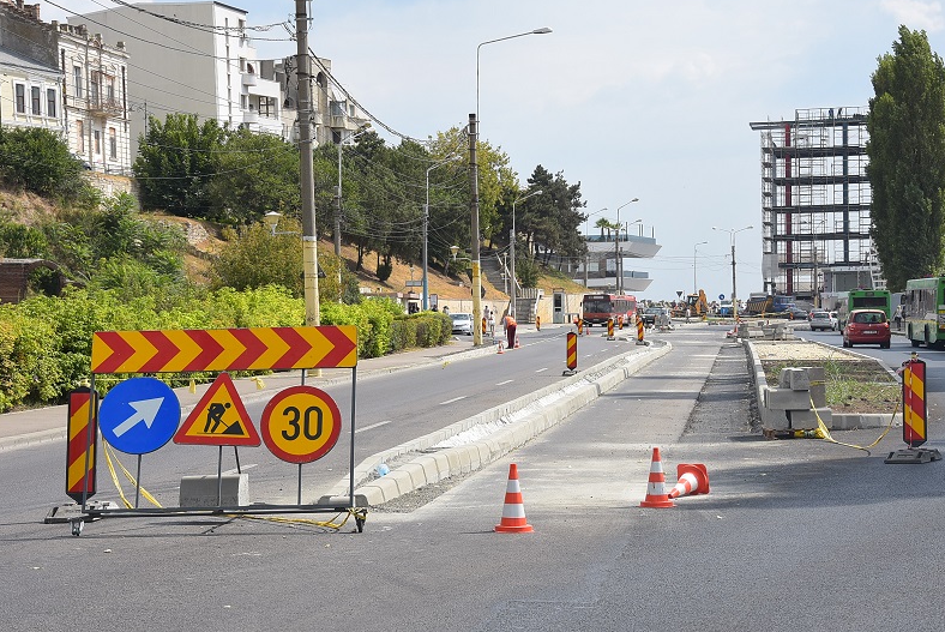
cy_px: 349
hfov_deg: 23.7
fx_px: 2250
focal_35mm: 86
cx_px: 495
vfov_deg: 16.0
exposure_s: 1/750
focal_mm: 45
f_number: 8
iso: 200
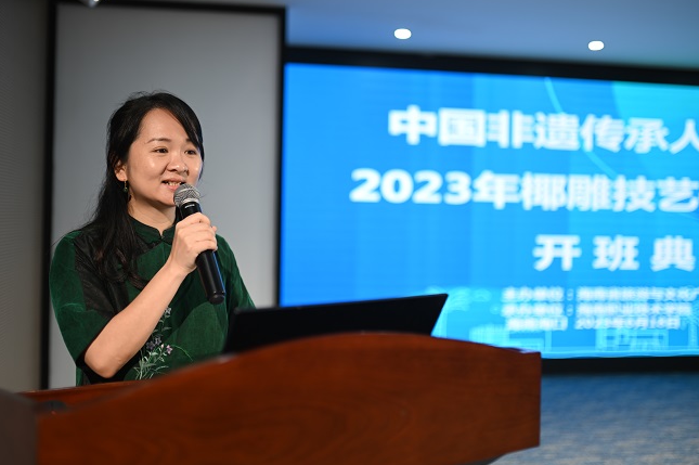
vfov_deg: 35.0
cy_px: 221
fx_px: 737
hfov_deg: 50.7
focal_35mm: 38
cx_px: 324
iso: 125
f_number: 1.4
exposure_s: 1/125
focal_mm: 35
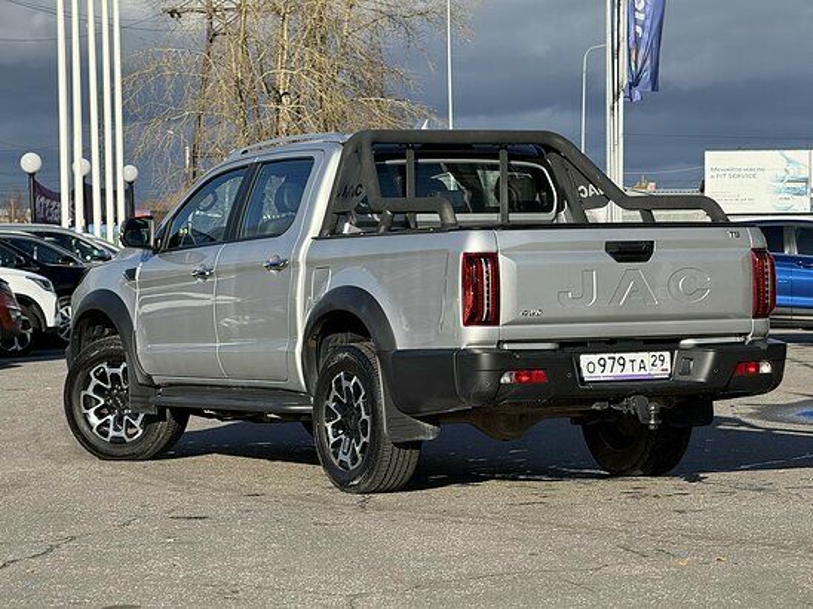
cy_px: 304
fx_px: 2816
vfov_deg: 12.3
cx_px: 406
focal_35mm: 120
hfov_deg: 16.4
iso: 64
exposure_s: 1/1422
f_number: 2.8
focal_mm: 15.66
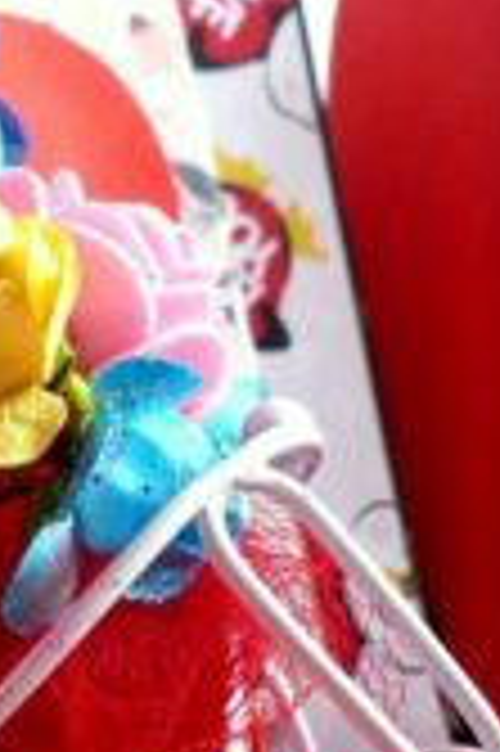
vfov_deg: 14.1
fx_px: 2964
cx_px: -32
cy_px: 860
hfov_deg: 9.6
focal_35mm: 142
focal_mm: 6.8
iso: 200
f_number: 2.8
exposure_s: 1/60
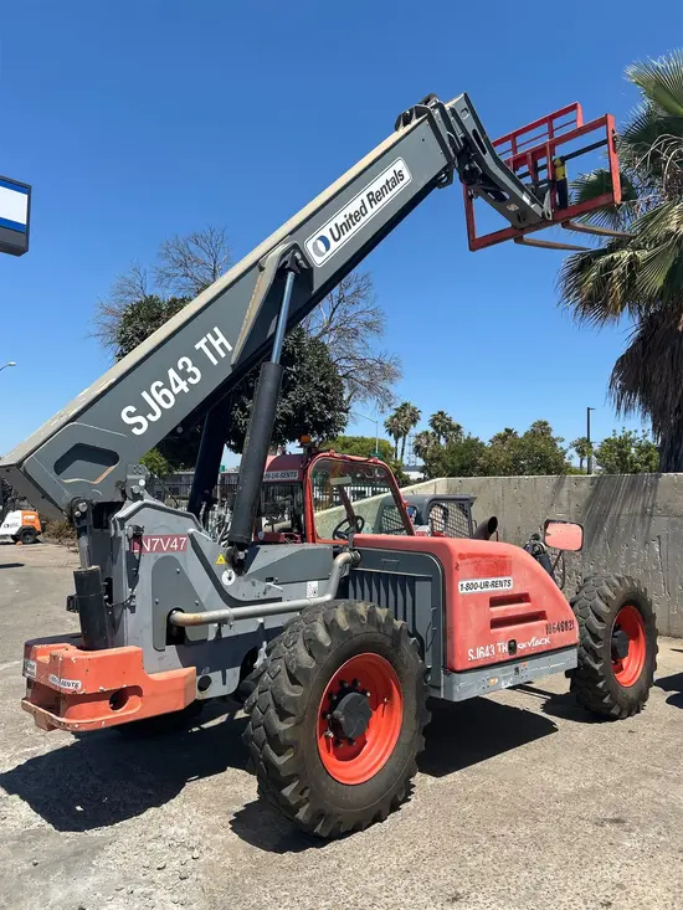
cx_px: 342
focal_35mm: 26
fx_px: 684
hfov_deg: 53.1
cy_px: 455
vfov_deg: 67.3
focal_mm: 5.7
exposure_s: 1/3831
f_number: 1.5
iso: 50
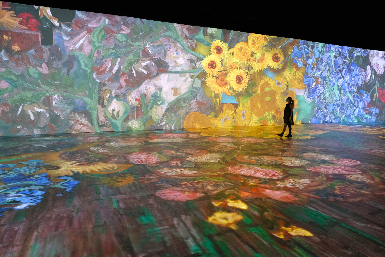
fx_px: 257
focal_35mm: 24
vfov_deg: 53.1
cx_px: 192
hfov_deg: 73.7
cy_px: 128
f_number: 2.8
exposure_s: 1/30
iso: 2000
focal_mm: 16
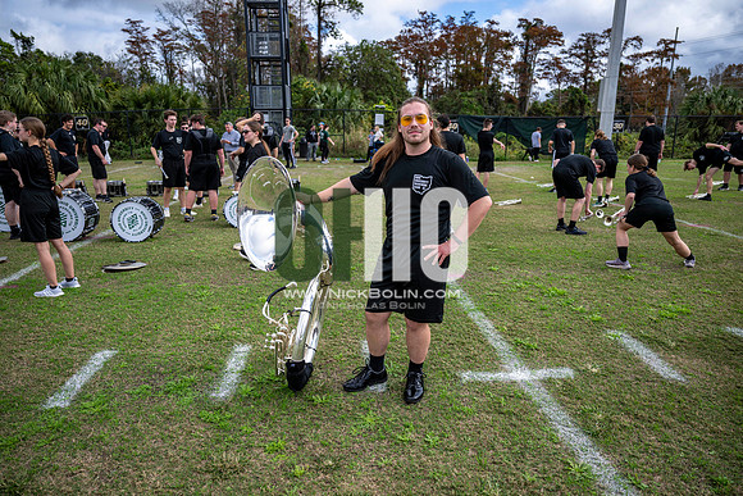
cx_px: 372
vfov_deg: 53.2
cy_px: 248
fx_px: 495
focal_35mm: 24
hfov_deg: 73.7
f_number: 2.8
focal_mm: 24
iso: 100
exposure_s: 1/1250
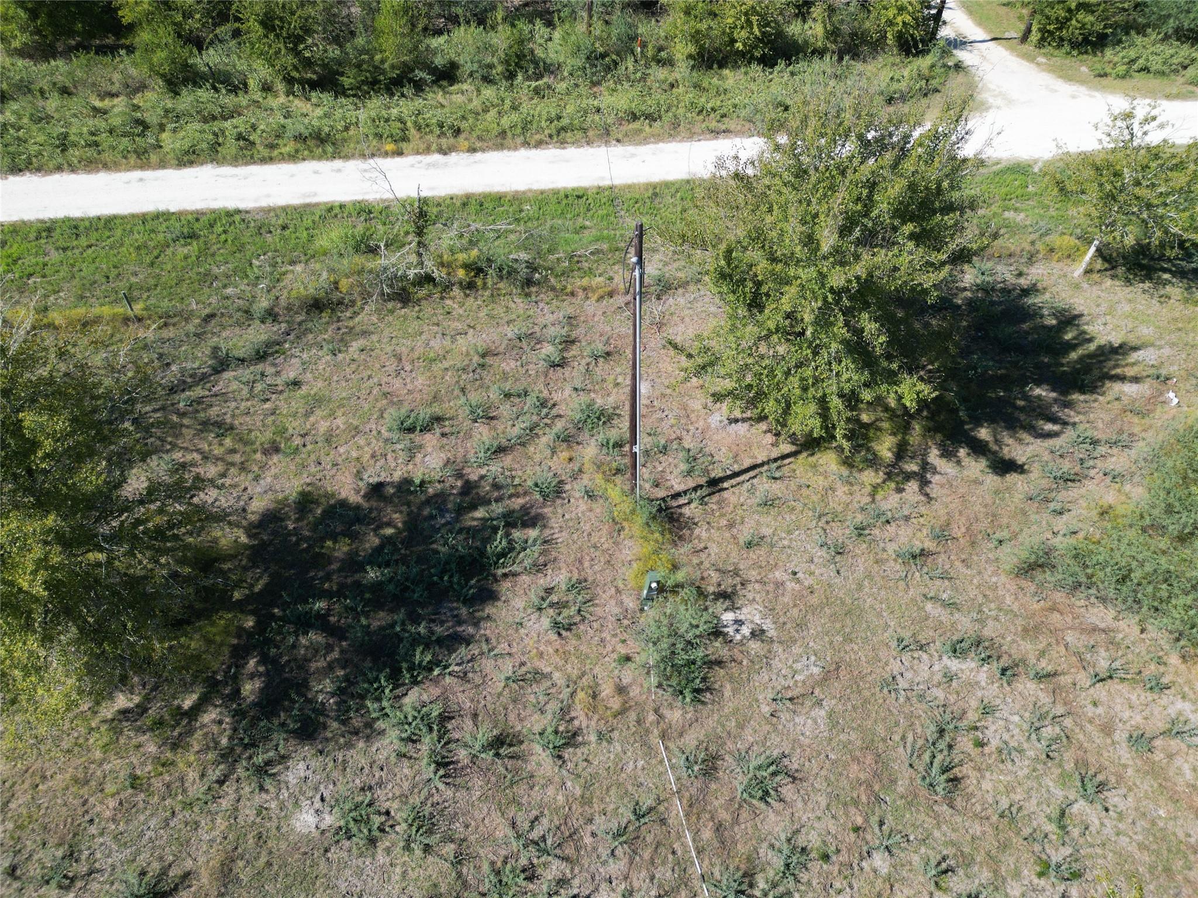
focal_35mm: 24
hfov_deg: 71.6
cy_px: 449
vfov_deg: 56.8
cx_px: 599
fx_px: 831
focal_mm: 6.72
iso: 140
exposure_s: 1/2000
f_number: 1.7
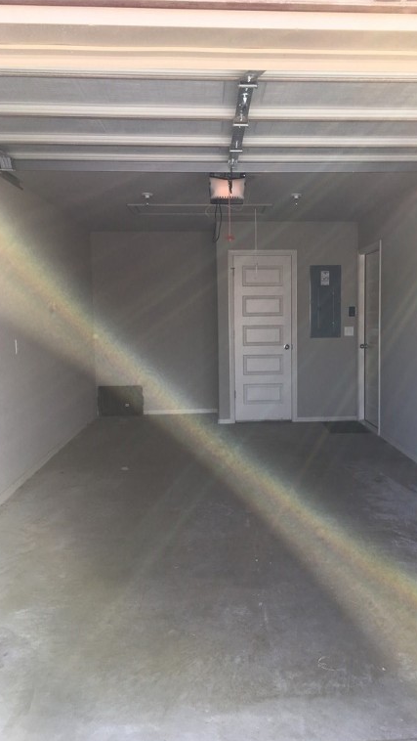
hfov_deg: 36.5
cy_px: 374
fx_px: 628
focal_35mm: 32
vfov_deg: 61.0
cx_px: 259
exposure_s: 1/212
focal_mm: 4.15
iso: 25
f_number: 2.2
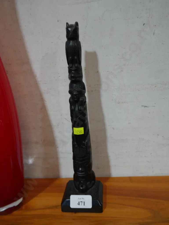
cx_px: 84
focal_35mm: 34
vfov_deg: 53.9
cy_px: 112
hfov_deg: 41.8
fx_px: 221
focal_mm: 17
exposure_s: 1/60
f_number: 4
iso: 250
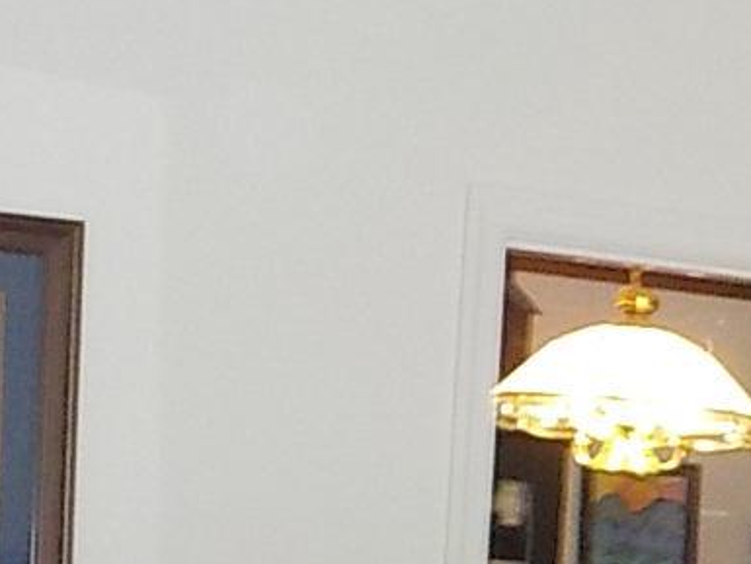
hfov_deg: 12.2
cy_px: 1069
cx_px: 932
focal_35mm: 158
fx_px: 3429
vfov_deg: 8.9
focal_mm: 5.2
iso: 400
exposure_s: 1/30
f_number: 3.7
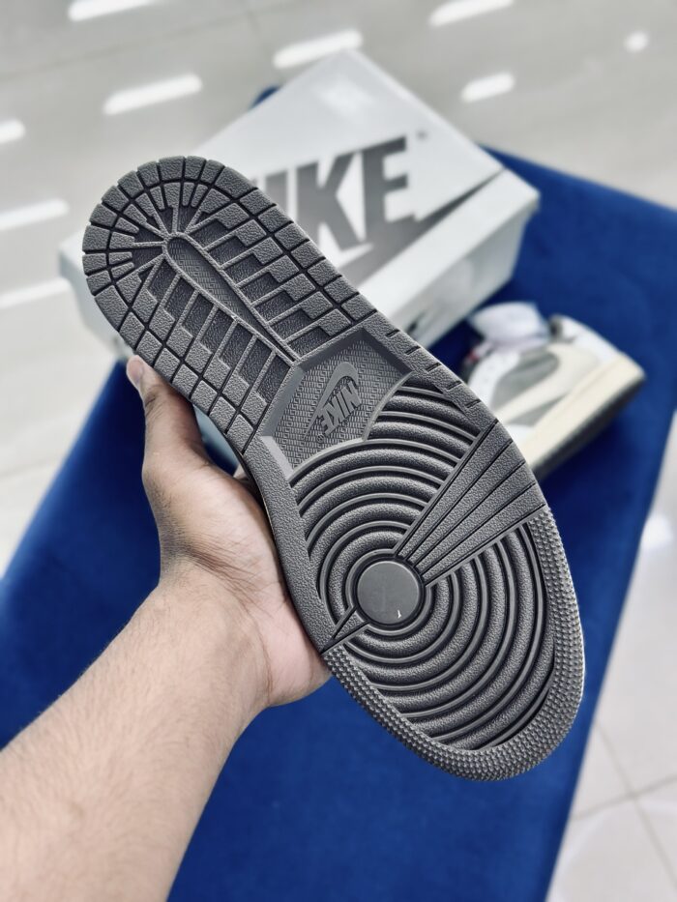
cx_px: 338
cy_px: 451
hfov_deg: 30.3
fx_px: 1251
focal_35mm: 48
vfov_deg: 39.7
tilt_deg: -61.6
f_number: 1.78
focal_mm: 6.86
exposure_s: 1/100
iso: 125
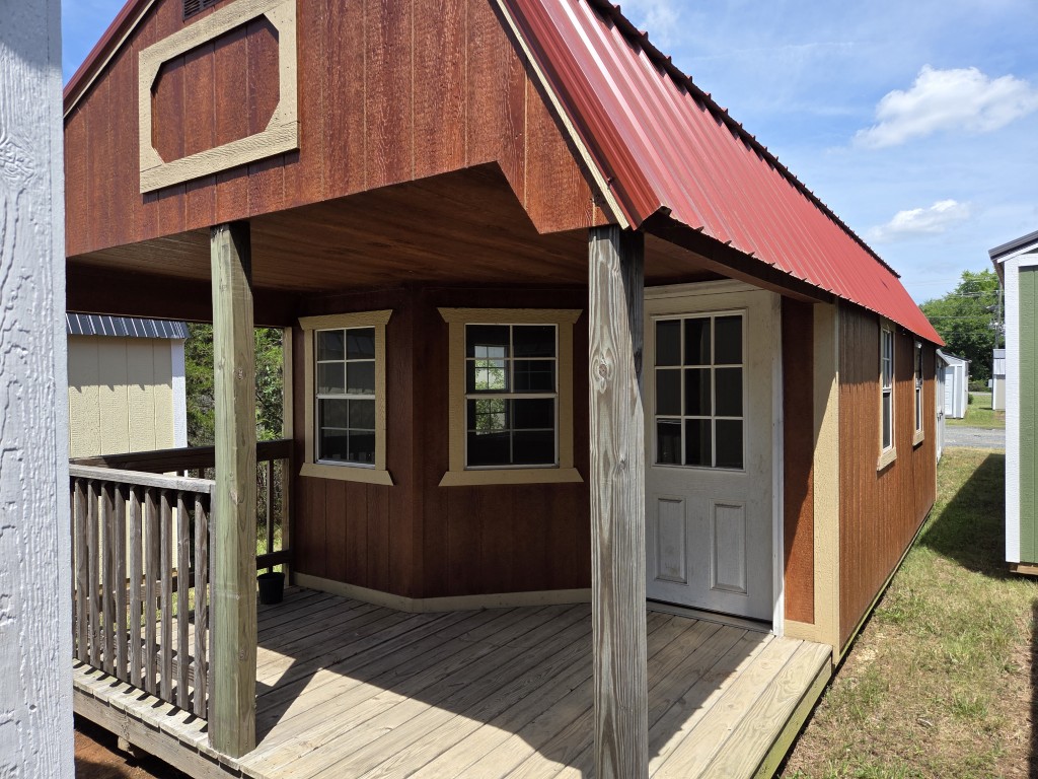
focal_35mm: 23
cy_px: 390
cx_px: 519
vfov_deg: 58.9
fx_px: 690
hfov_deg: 73.9
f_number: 1.8
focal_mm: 5.4
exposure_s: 1/2767
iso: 80
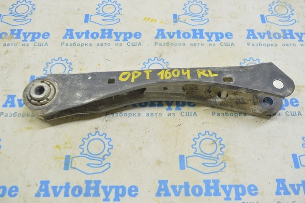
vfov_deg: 35.4
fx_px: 317
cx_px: 152
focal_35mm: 38
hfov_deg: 51.3
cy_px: 102
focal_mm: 25
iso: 400
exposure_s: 1/20
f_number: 5.6
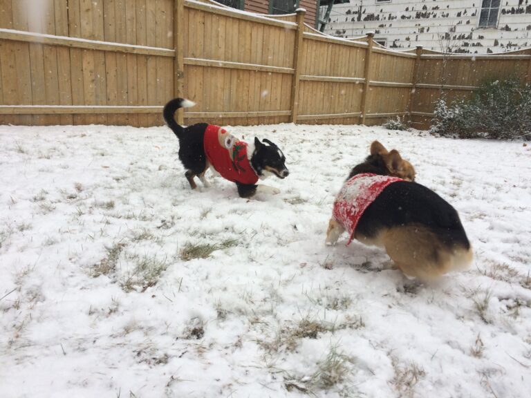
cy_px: 199
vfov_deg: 48.2
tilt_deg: -14.8
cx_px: 266
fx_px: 445
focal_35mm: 29
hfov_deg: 61.7
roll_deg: -3.7
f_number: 2.2
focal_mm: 4.15
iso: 32
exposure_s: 1/387
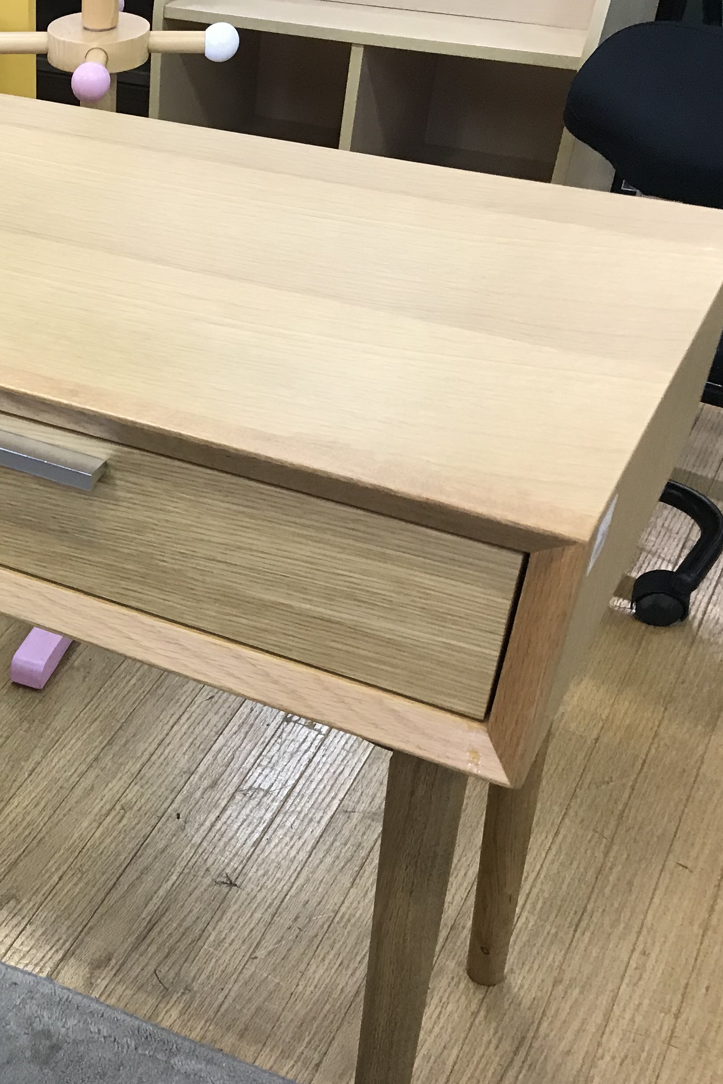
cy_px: 652
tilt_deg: -40.1
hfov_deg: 25.8
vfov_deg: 40.9
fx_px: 1446
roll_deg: +3.8
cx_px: -85
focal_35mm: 48
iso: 40
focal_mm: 3.99
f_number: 1.8
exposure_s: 1/25
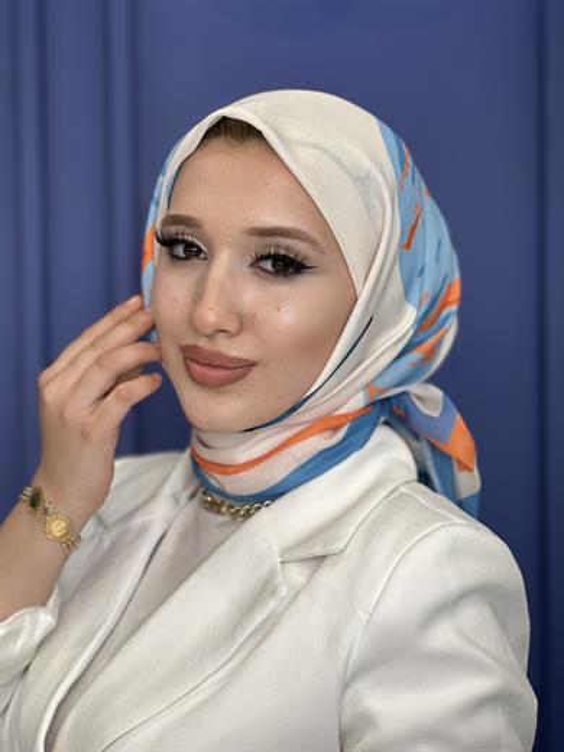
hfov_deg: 19.1
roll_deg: +0.8
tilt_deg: -2.3
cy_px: 376
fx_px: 1673
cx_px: 282
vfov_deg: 25.3
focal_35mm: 77
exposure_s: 1/100
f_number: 2.8
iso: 80
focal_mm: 9
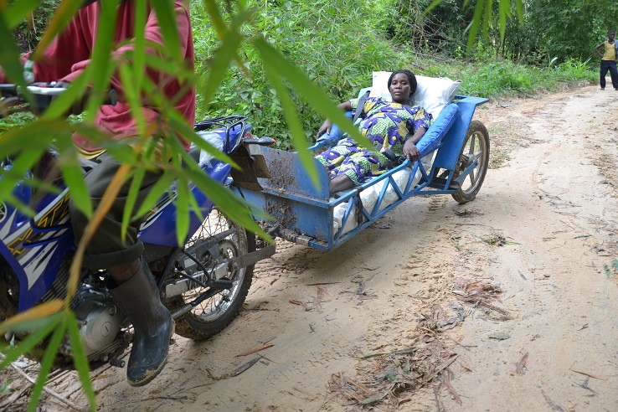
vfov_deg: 47.9
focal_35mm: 27
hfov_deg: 67.4
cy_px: 206
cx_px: 309
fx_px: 463
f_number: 3.5
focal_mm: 18
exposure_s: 1/30
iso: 100
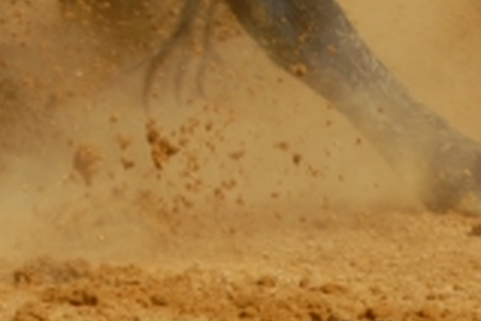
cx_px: -499
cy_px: -574
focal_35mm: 1083
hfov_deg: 1.9
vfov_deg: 1.3
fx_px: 14469
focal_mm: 112
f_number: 5.6
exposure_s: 1/350
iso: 100
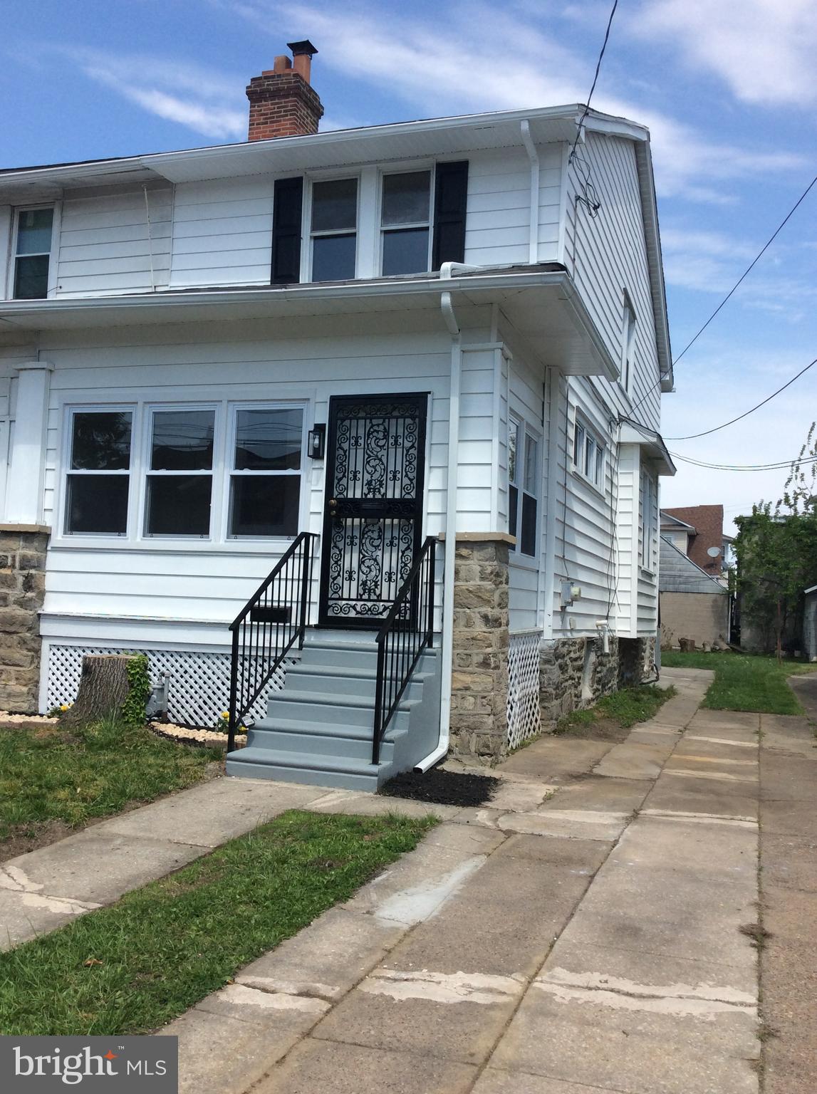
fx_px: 1010
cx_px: 408
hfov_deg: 44.0
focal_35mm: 32
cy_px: 547
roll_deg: -0.8
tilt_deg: +5.4
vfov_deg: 56.9
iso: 32
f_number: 2.4
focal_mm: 3.3
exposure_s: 1/1395
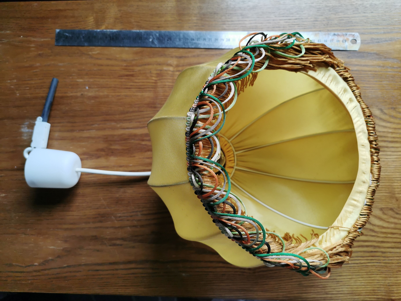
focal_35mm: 27
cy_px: 150
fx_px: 313
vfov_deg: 51.4
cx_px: 200
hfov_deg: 65.3
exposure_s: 1/109
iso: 50
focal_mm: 5.58
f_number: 1.8
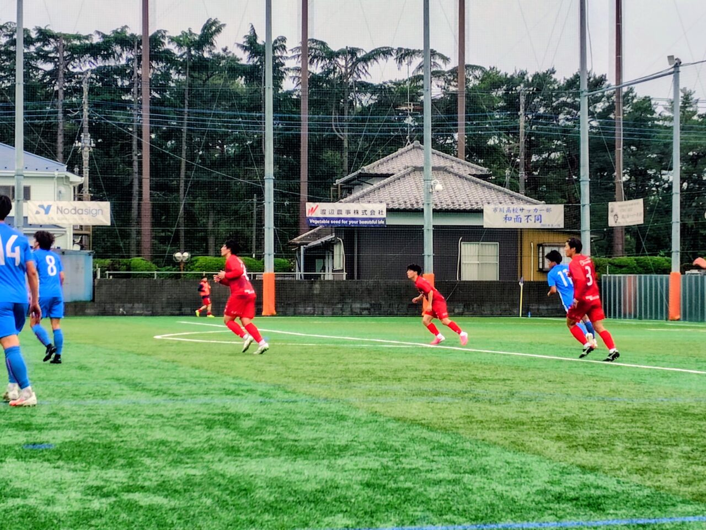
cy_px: 265
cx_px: 353
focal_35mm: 23
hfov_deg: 73.9
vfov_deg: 58.9
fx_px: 469
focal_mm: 5.6
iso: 50
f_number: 1.9
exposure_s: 1/183
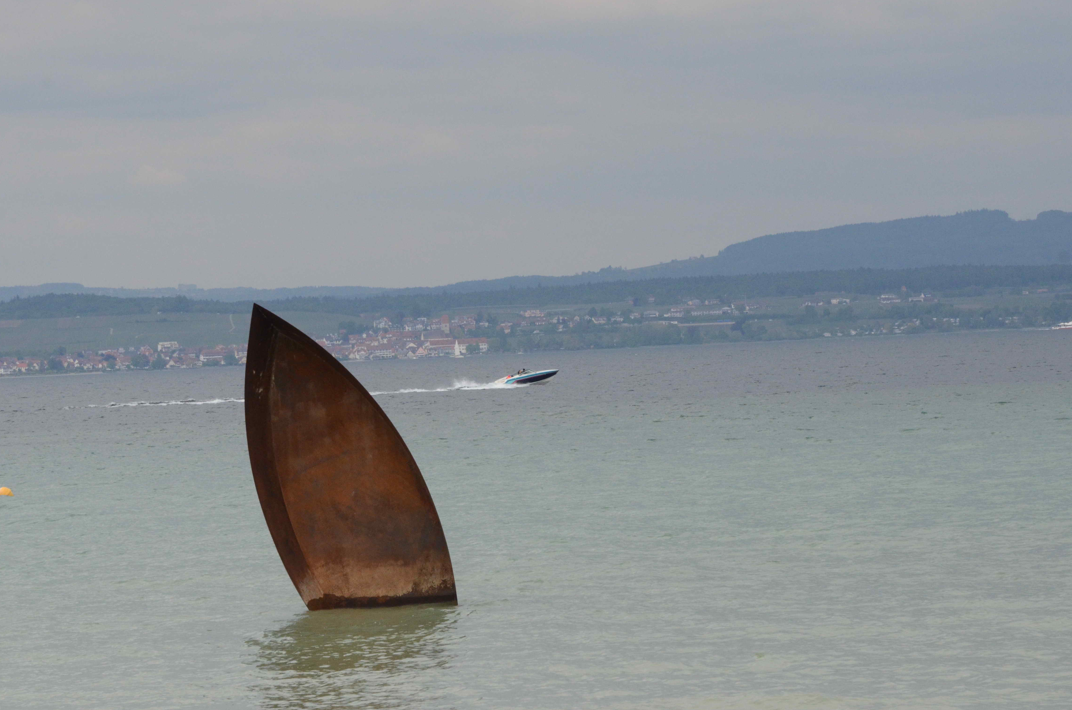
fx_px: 5379
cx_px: 504
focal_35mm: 181
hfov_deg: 11.4
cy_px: 370
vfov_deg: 7.6
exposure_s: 1/2000
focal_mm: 112
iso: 1600
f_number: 11
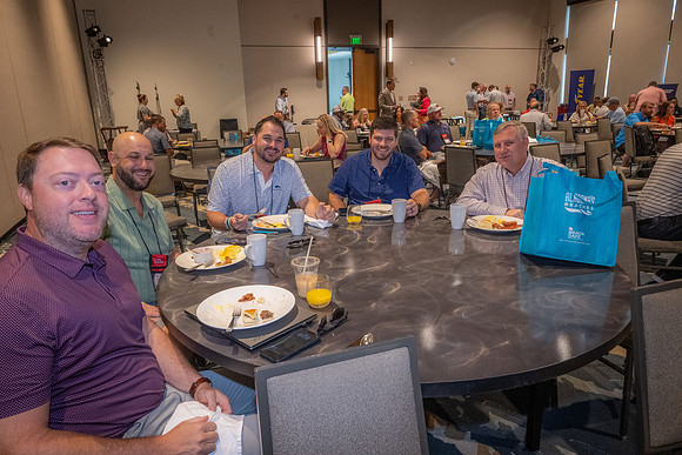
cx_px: 341
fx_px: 455
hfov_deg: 73.7
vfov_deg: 53.2
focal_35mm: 24
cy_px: 228
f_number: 9
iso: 4000
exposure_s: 1/100
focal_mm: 24
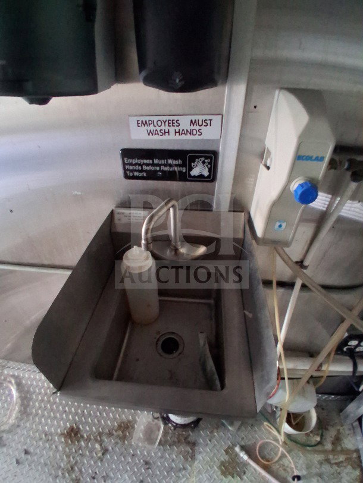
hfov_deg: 74.7
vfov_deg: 91.0
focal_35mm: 17
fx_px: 238
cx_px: 182
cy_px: 242
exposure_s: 1/20
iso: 1000
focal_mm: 1.4
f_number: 2.2
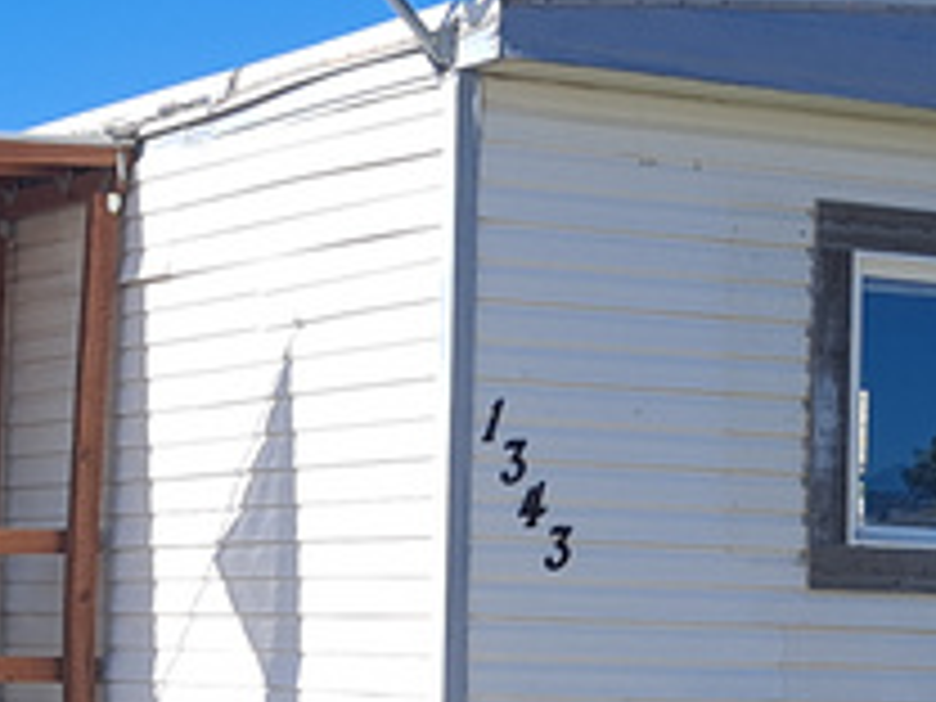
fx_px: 3326
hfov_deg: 16.0
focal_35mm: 123
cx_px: 270
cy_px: 576
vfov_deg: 12.0
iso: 32
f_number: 2
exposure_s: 1/822
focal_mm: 4.6
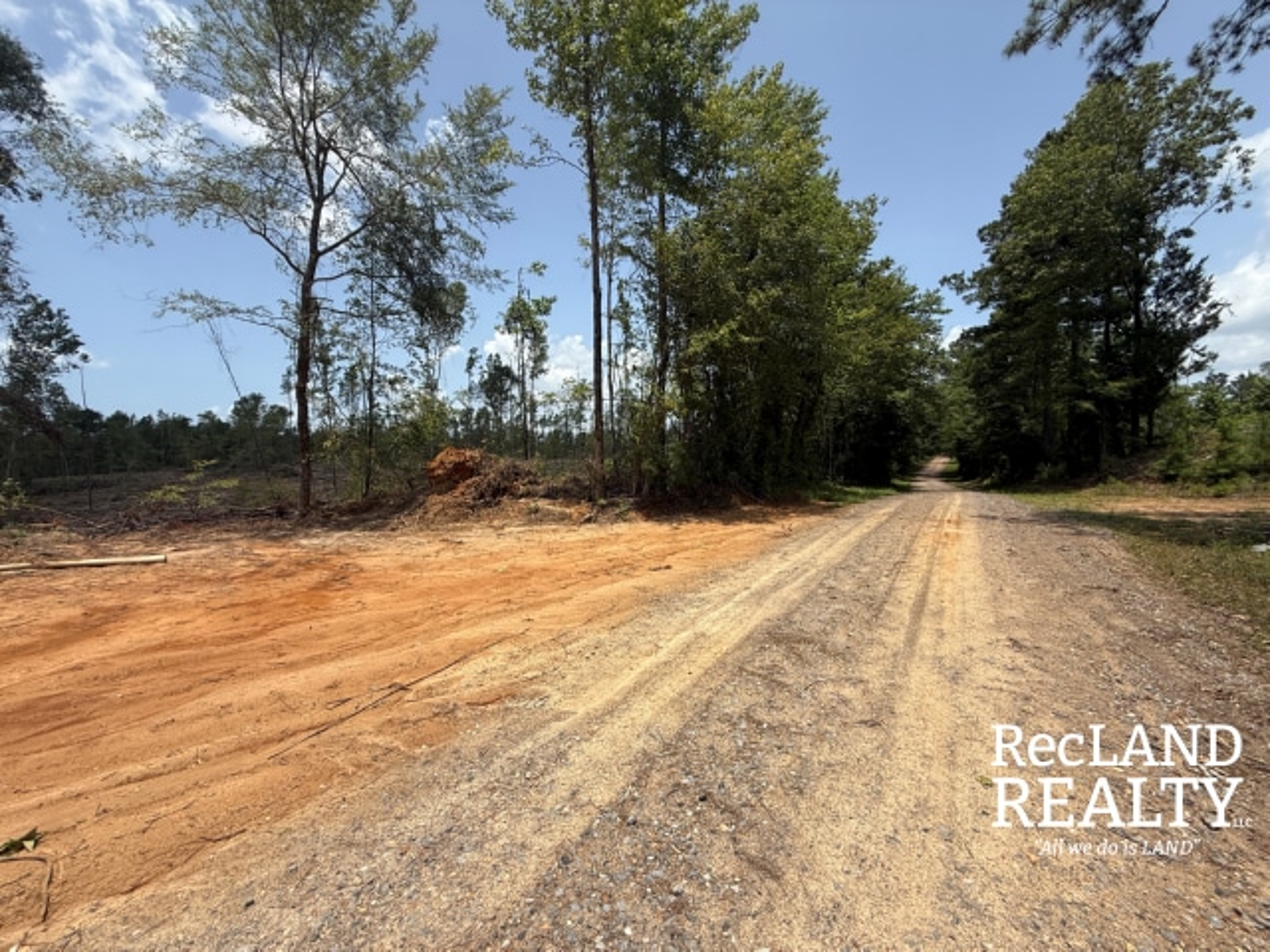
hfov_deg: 102.1
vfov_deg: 85.7
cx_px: 635
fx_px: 514
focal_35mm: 14
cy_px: 476
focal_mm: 2.22
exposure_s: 1/2024
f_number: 2.2
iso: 50
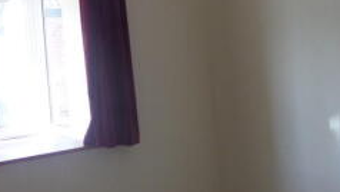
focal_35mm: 64
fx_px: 577
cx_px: 55
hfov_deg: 31.7
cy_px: 32
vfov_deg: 18.6
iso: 100
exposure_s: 1/45
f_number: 3.2
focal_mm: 4
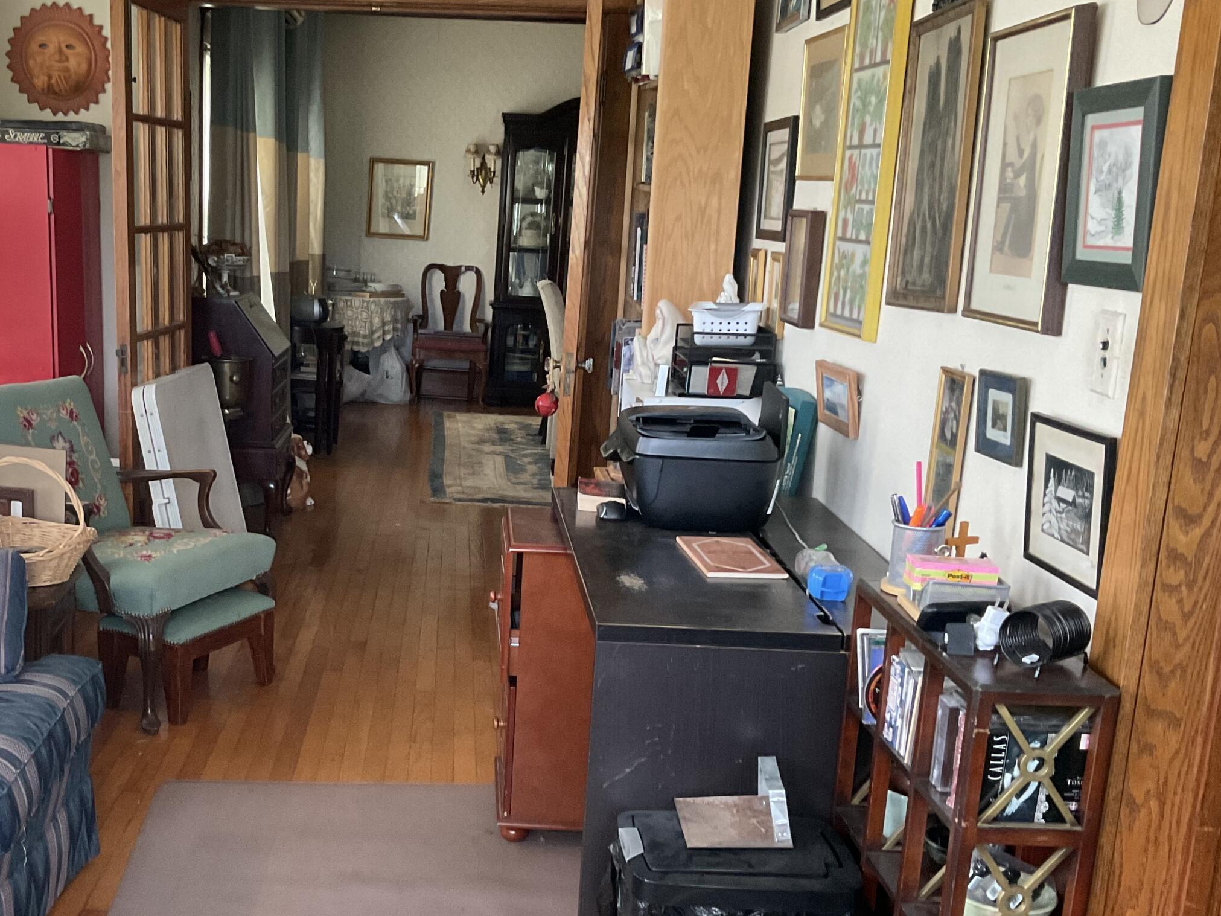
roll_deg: -2.6
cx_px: 384
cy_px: 577
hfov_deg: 43.1
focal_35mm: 43
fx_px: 1517
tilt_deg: -14.1
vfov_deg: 33.4
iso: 200
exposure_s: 1/60
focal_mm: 3
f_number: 1.8
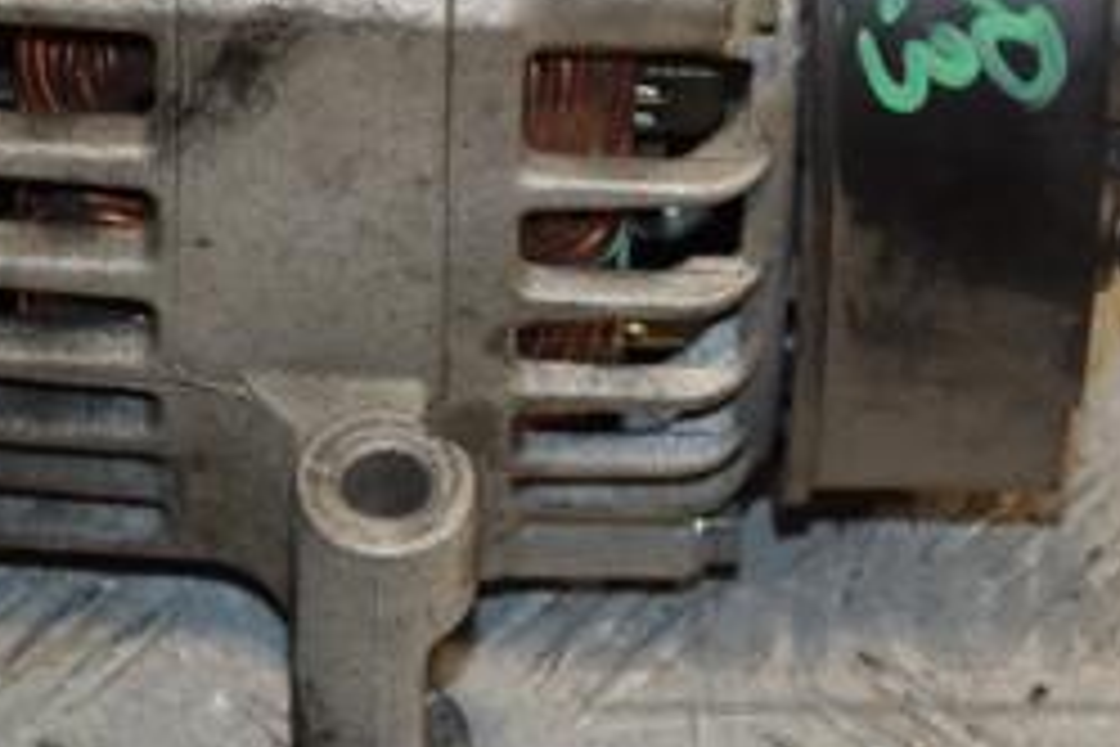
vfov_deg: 6.5
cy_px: 4
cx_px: 486
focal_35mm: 210
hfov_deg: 9.8
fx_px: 6533
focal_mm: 58
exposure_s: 1/200
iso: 800
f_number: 7.1
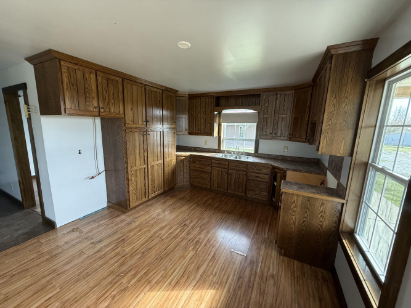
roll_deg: -1.7
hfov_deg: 102.1
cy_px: 154
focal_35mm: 14
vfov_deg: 85.7
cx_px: 206
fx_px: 166
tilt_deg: -8.9
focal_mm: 2.22
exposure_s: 1/99
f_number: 2.2
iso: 320
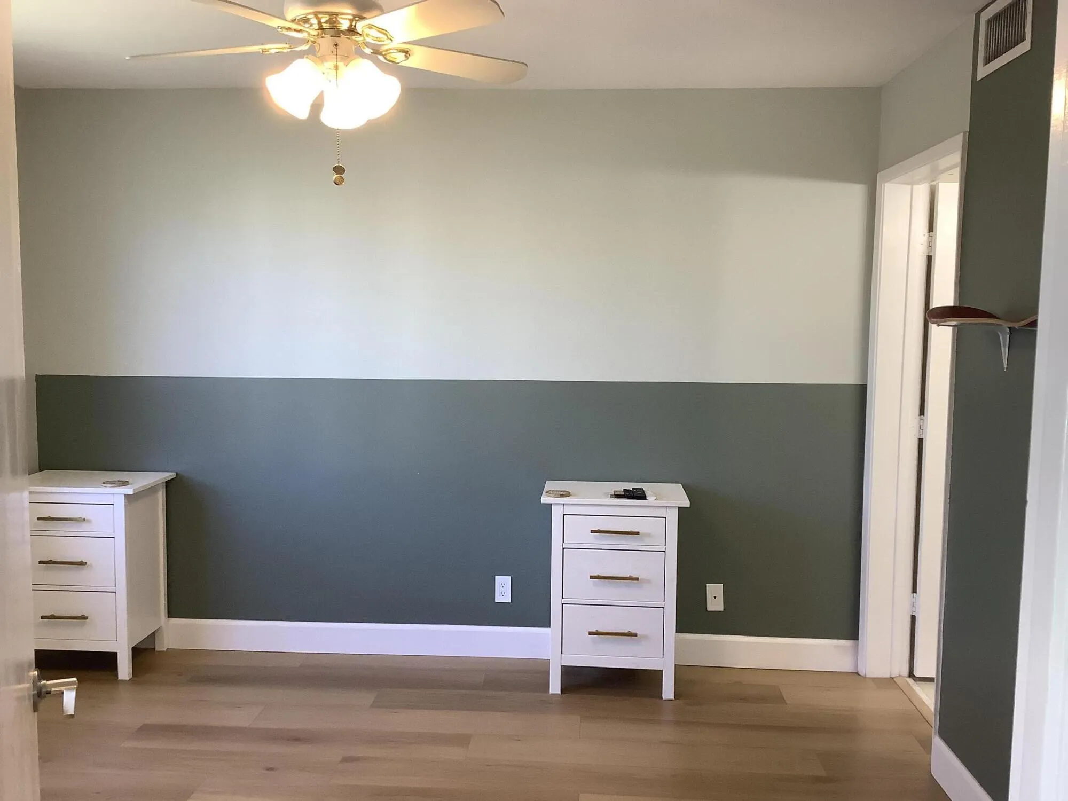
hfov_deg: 58.4
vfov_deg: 45.4
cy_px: 400
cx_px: 534
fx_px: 956
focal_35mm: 31
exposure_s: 1/60
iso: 100
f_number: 2.4
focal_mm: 3.3
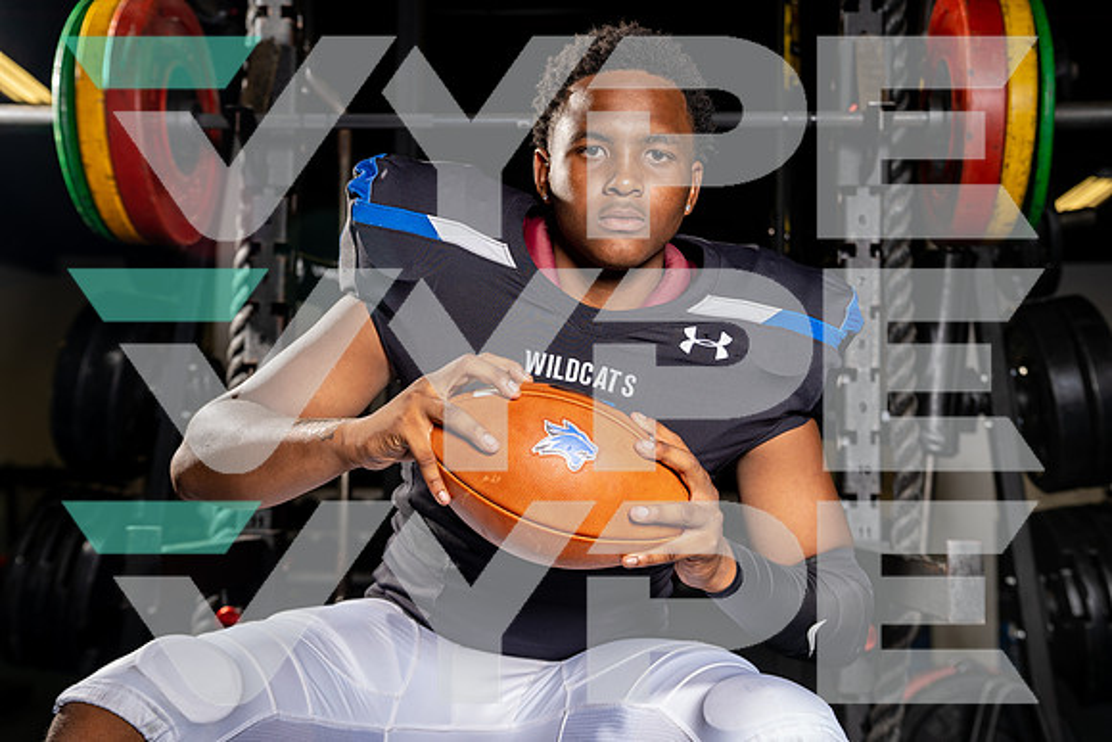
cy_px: 371
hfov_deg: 43.6
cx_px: 556
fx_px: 1390
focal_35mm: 45
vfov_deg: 29.9
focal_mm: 45
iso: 100
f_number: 4.5
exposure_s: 1/250
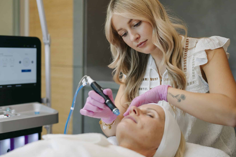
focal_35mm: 60
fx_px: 393
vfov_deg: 22.6
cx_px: 100
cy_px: 78
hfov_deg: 33.3
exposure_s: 1/800
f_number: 2
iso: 320
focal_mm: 50
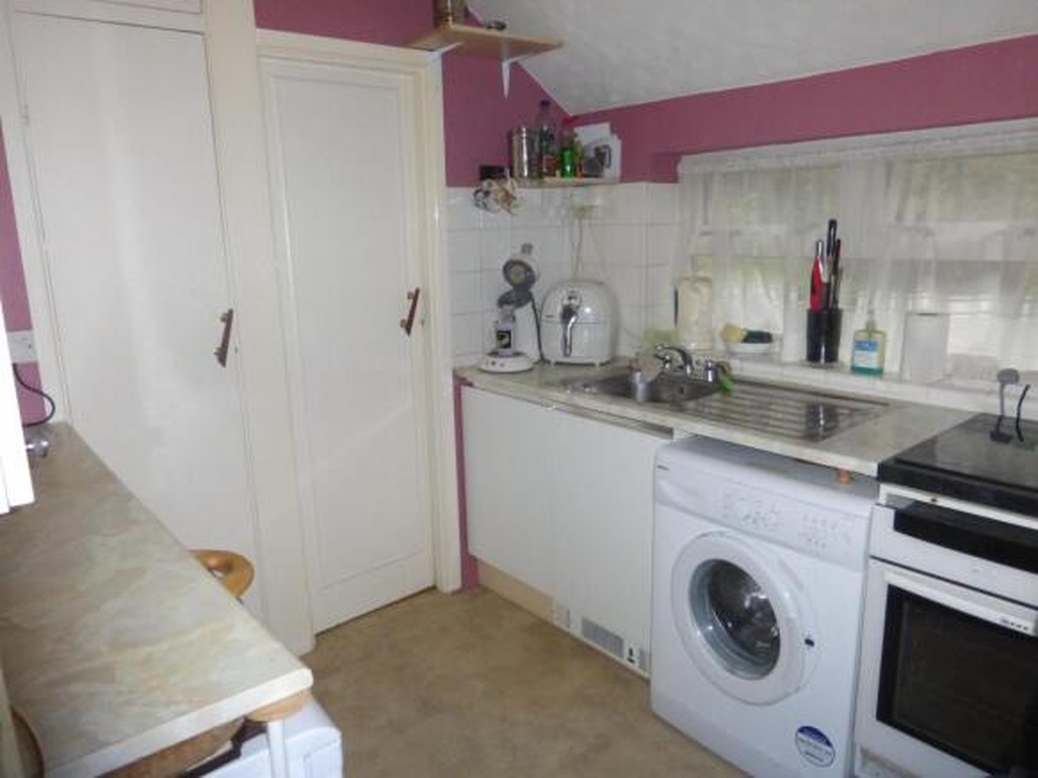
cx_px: 519
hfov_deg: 71.6
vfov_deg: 56.8
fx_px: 720
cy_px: 389
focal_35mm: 24
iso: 800
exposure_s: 1/800
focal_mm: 4.3
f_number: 3.3
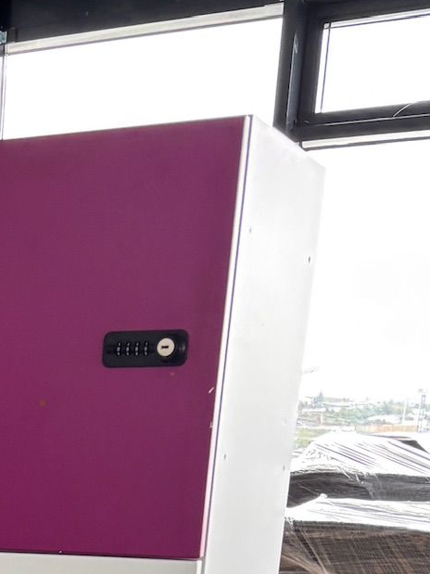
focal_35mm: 86
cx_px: -275
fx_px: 1425
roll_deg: +0.5
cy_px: 885
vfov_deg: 19.5
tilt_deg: -15.9
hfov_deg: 15.4
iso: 160
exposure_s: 1/60
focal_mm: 5.96
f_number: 1.6
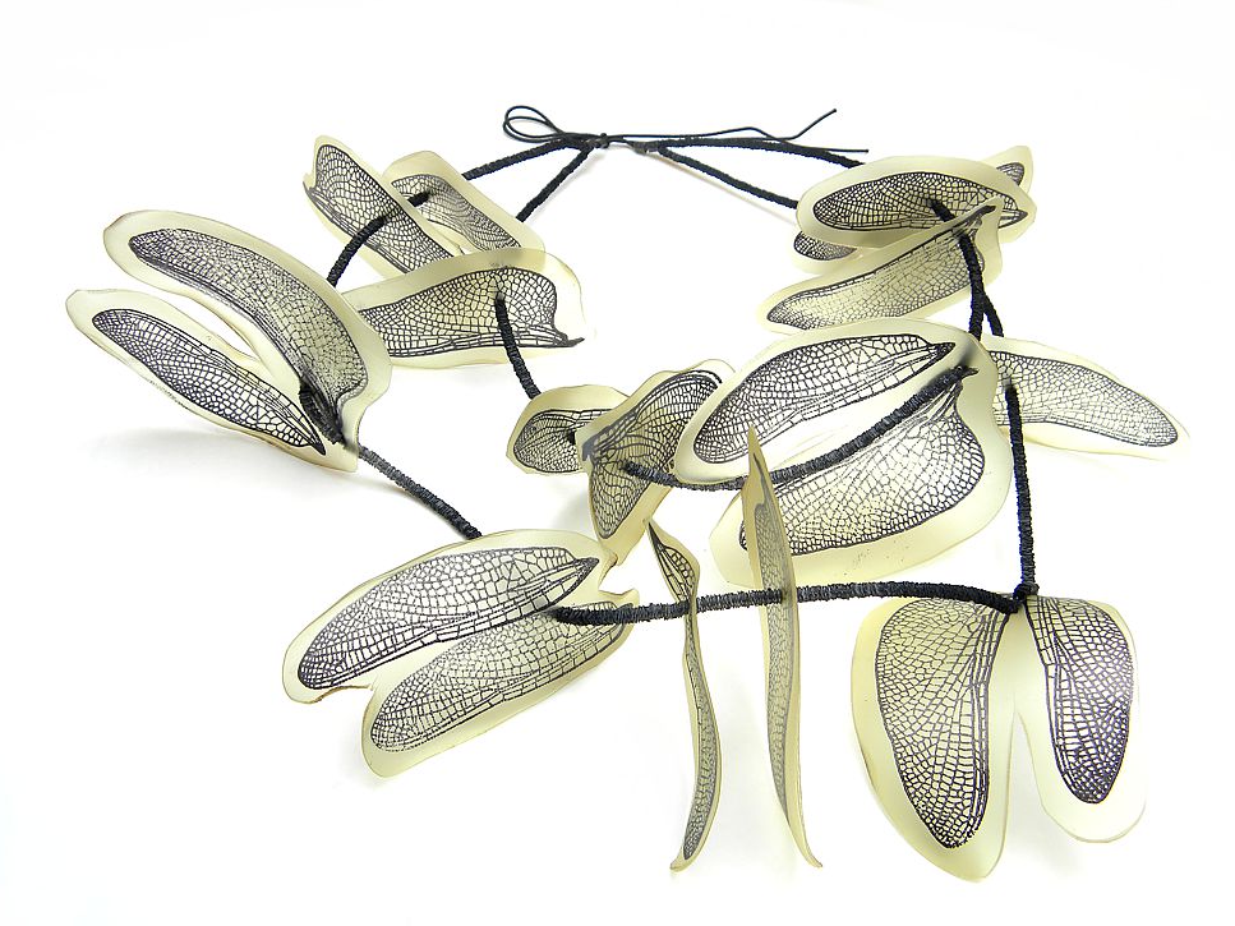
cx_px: 623
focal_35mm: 30
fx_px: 1070
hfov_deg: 60.0
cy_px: 476
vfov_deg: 46.8
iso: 64
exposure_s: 1/89.3
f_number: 3.5
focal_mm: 5.2
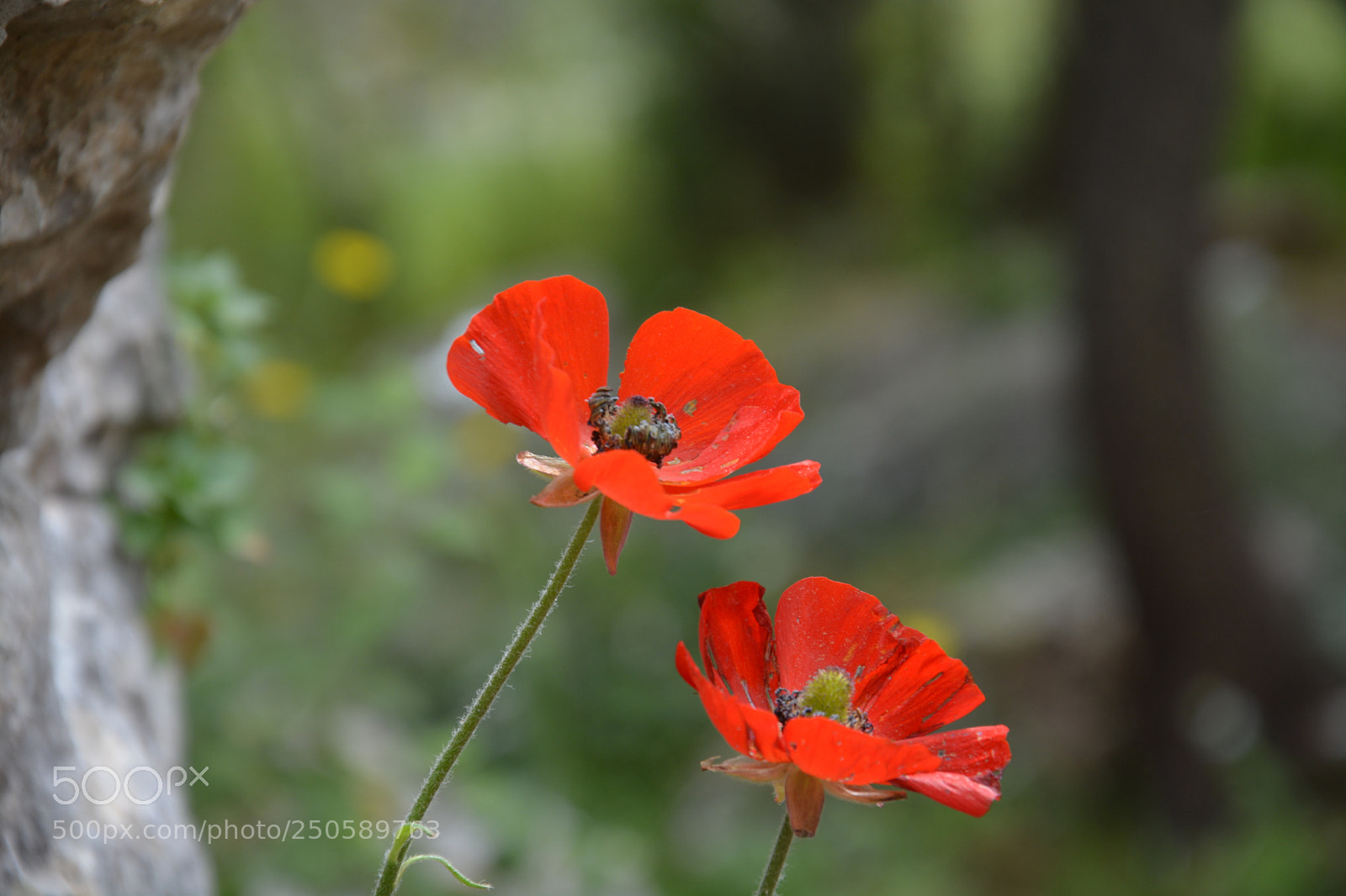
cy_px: 448
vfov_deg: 8.7
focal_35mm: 158
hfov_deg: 13.0
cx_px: 673
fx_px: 5887
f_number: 7.1
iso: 200
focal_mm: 105
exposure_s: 1/200
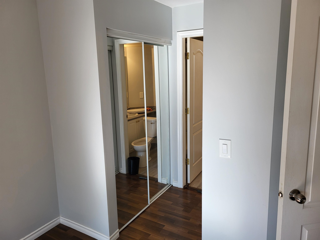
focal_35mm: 26
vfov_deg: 53.1
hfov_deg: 67.3
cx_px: 160
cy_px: 120
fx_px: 240
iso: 40
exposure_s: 1/134
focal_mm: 5.4
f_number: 1.8
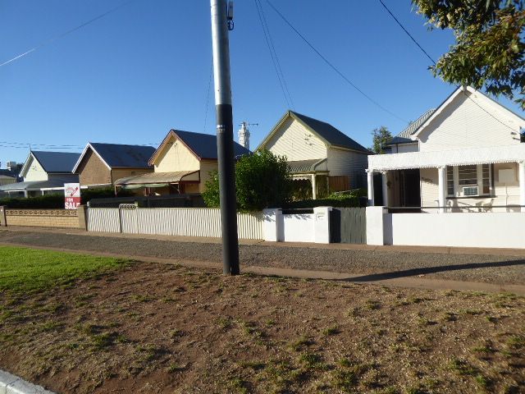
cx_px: 262
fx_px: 379
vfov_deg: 54.9
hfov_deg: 69.4
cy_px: 197
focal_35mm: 25
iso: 80
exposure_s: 1/800
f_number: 3.3
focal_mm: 4.3
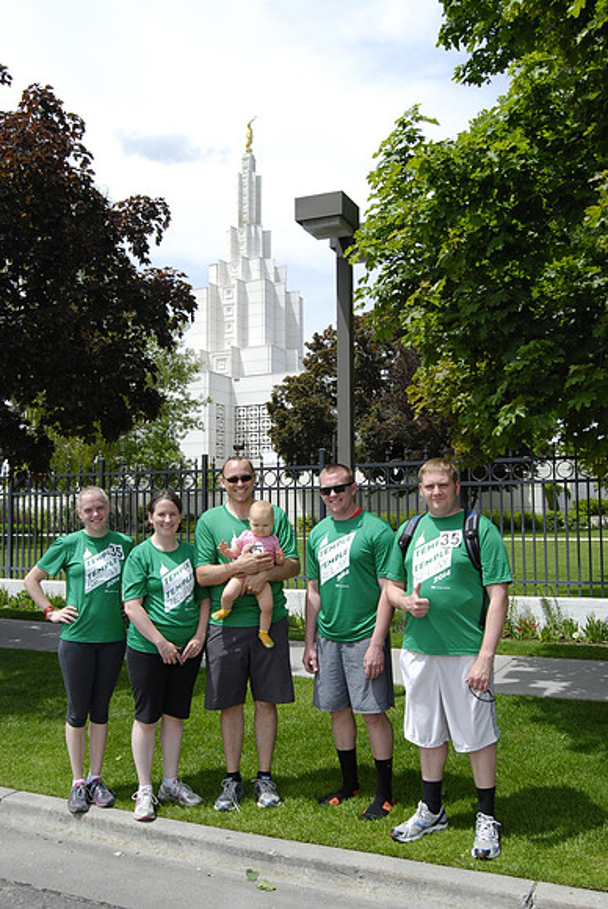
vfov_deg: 55.1
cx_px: 304
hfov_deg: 38.4
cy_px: 454
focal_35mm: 34
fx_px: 872
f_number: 10
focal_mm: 23
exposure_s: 1/500
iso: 400
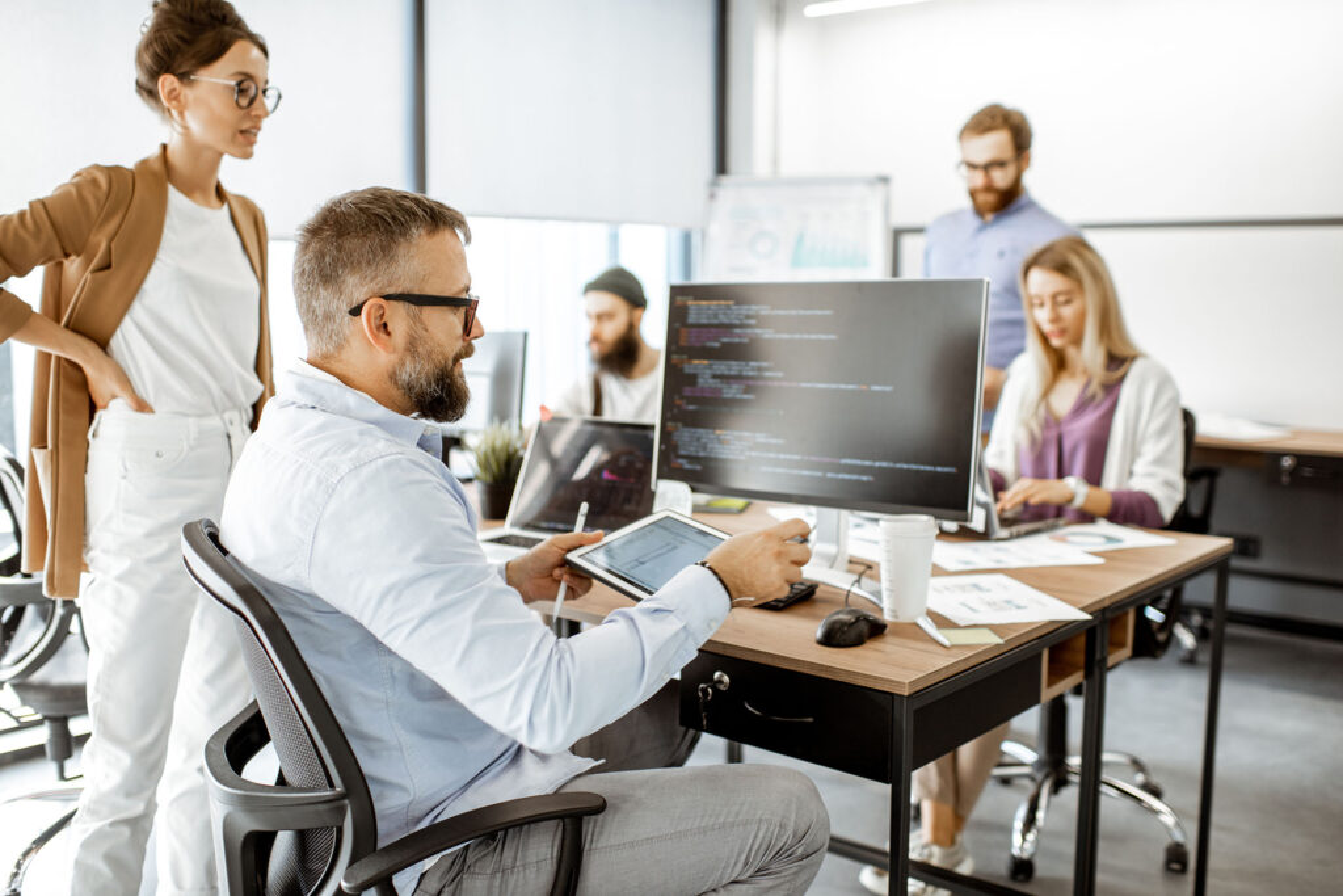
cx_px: 672
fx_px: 1306
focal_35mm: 35
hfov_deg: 54.4
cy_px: 448
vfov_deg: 37.9
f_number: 2.2
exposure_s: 1/250
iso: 400
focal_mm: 35
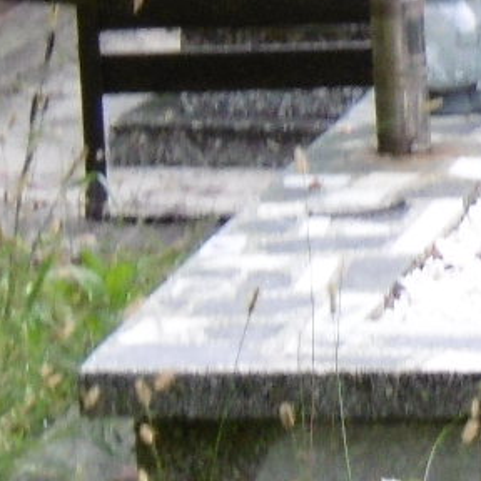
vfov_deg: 4.7
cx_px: 1647
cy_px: -27
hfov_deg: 4.5
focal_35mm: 371
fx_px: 5832
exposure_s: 1/60
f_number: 4.2
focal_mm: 10.5
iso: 200
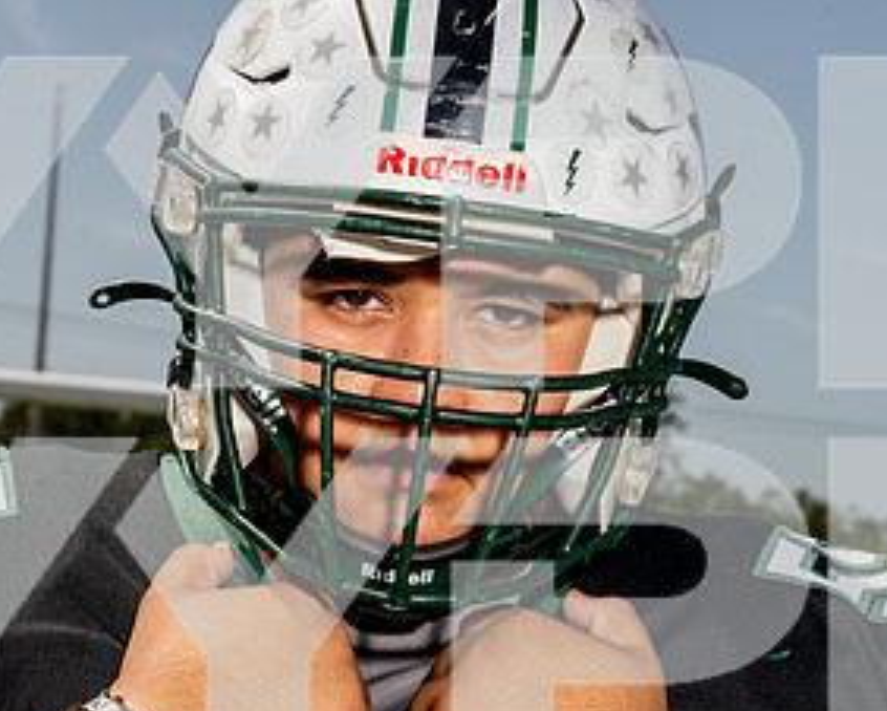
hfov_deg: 14.3
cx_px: 390
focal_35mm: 135
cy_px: 606
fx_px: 3546
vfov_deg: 11.4
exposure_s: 1/250
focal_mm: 70
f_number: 11
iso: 100
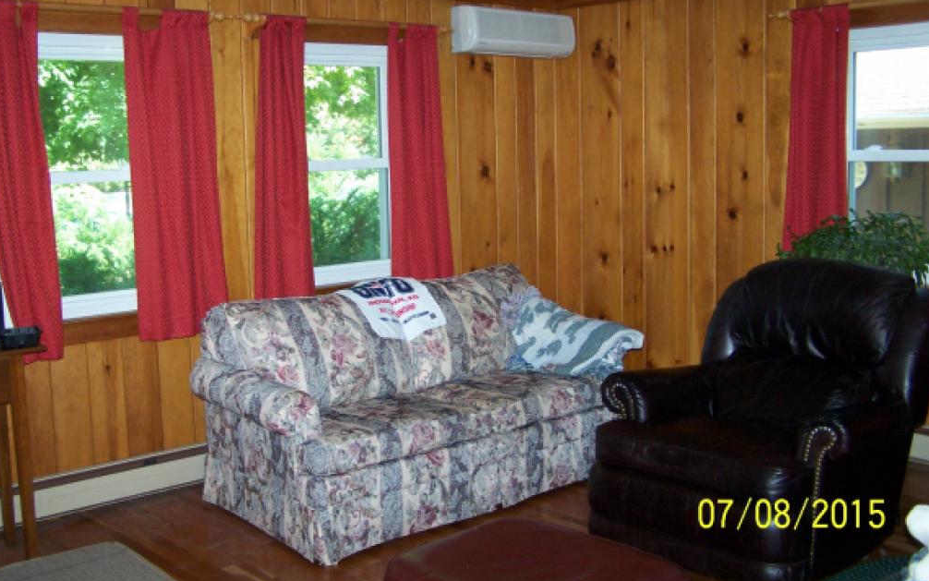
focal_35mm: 41
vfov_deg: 31.2
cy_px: 244
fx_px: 1038
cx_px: 462
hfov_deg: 48.2
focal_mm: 6.3
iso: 160
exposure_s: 1/60
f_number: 2.8
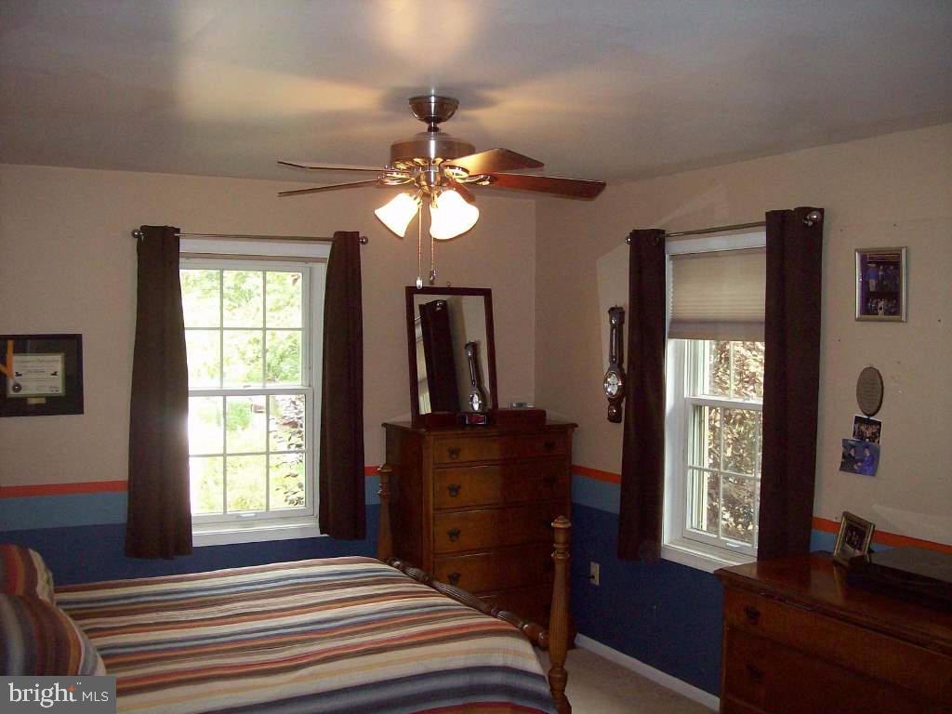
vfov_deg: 39.7
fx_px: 990
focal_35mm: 36
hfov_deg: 51.4
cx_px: 476
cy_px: 357
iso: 140
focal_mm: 6
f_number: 2.7
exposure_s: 1/64
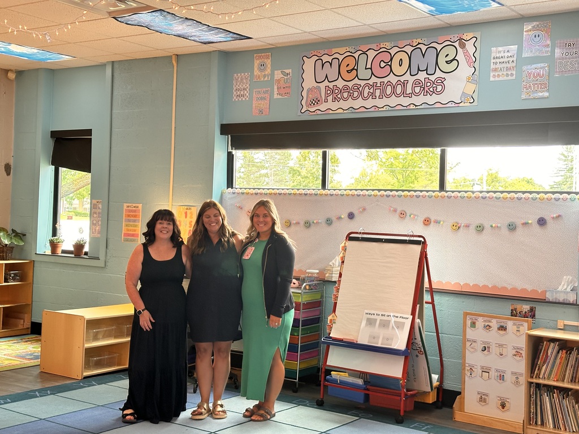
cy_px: 217
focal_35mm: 48
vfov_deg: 30.3
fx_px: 803
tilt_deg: +0.0
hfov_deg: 39.7
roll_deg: -2.0
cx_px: 290
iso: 125
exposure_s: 1/60
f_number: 1.78
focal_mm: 6.86
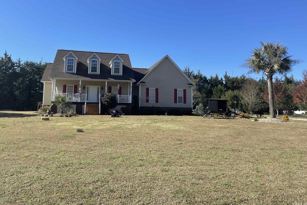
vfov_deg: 44.8
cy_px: 84
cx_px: 144
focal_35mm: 29
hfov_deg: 63.6
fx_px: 247
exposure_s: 1/2304
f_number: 1.6
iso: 32
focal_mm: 4.2
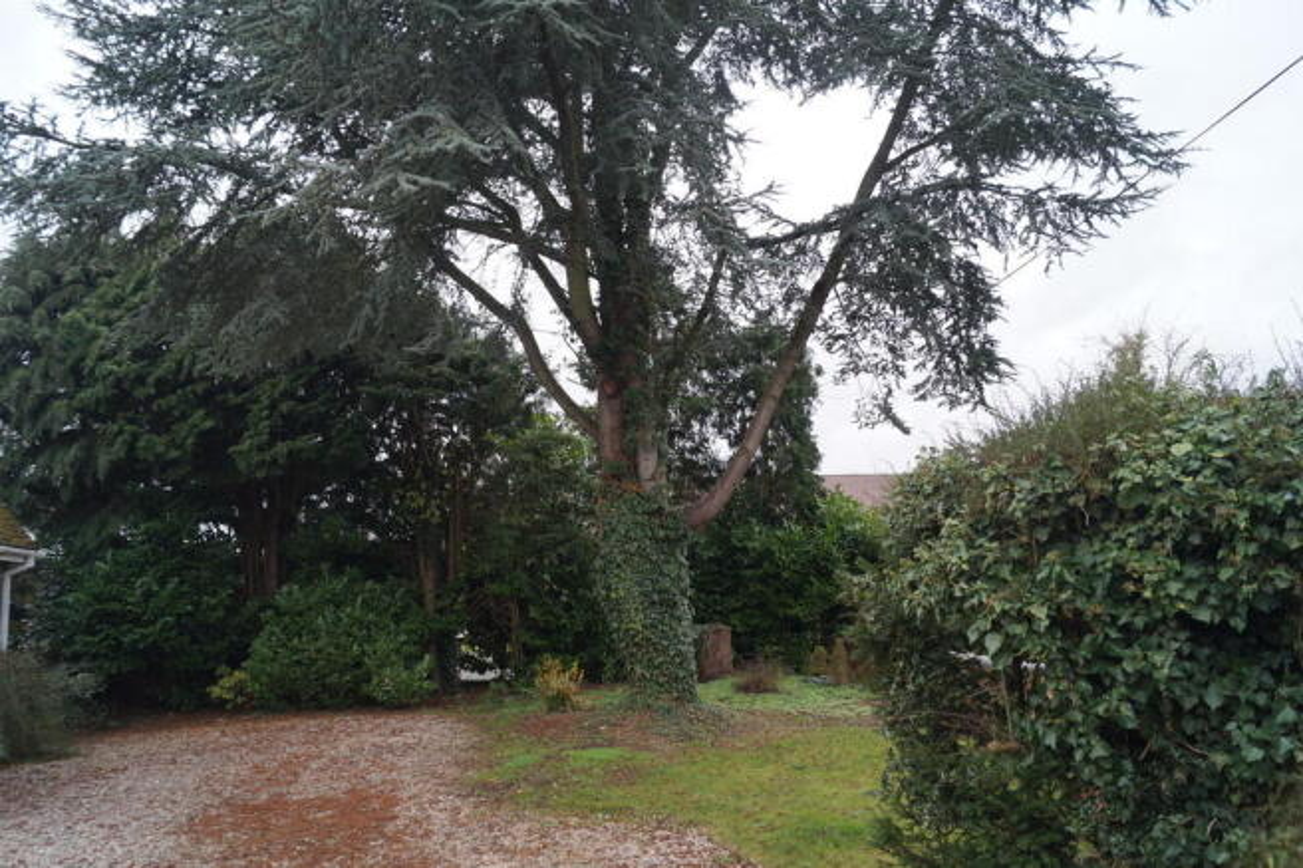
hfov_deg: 67.4
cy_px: 434
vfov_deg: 47.9
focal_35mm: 27
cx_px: 652
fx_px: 977
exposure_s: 1/160
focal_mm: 18
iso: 320
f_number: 4
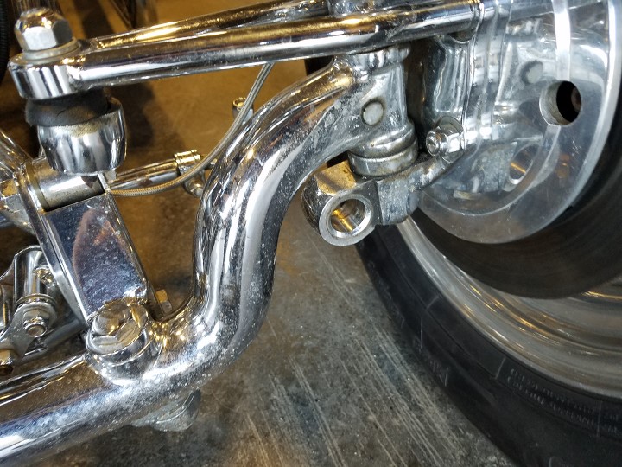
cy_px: 234
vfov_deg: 53.1
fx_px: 467
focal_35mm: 26
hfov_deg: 67.3
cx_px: 311
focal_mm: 4.2
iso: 160
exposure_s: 1/25
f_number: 1.7
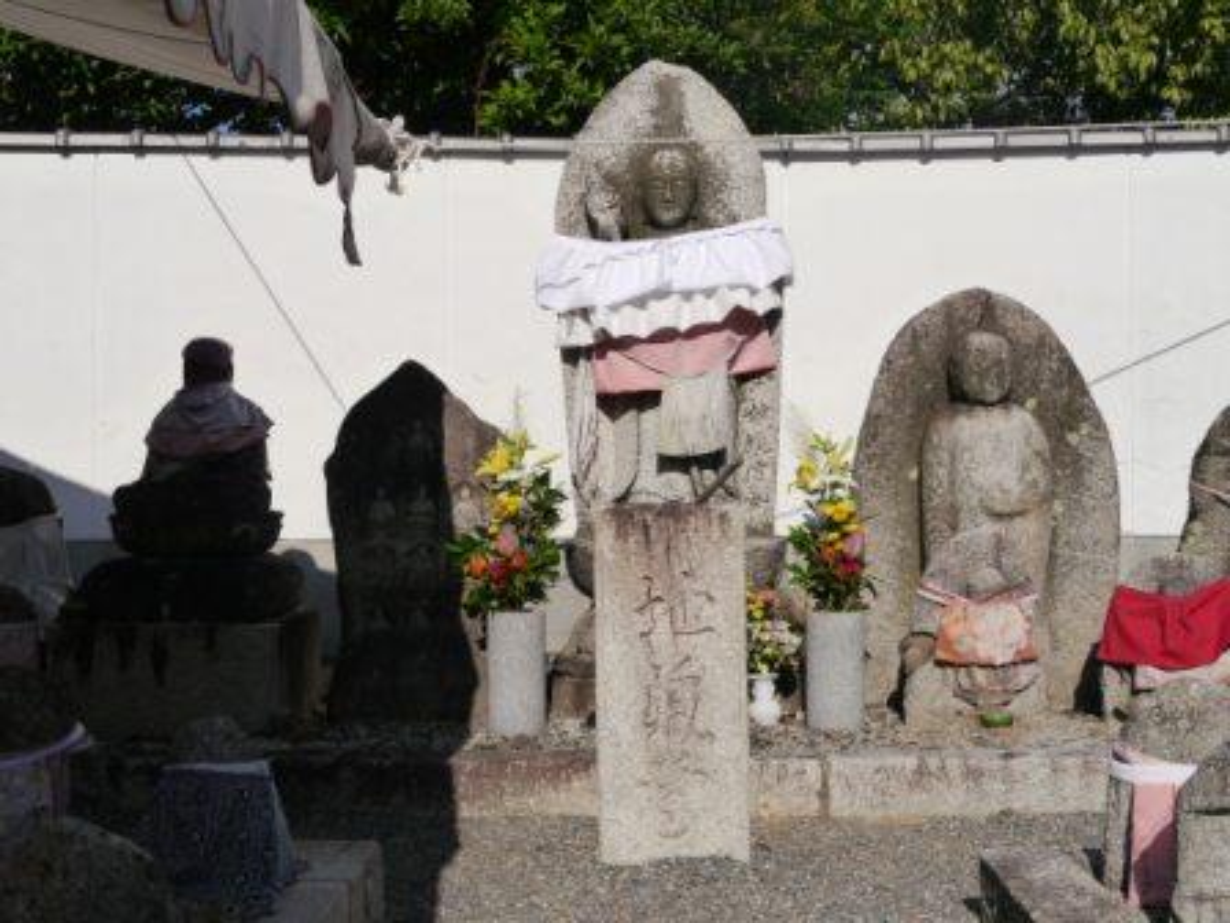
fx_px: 1635
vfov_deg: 31.5
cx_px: 615
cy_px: 462
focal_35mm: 46
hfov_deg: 41.2
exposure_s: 1/640
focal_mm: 23
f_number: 10
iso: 160
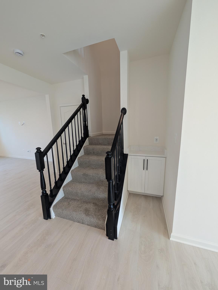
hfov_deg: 94.6
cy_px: 145
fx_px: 101
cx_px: 109
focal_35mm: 12
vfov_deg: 110.5
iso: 64
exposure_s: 1/60
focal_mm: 2.02
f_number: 1.7
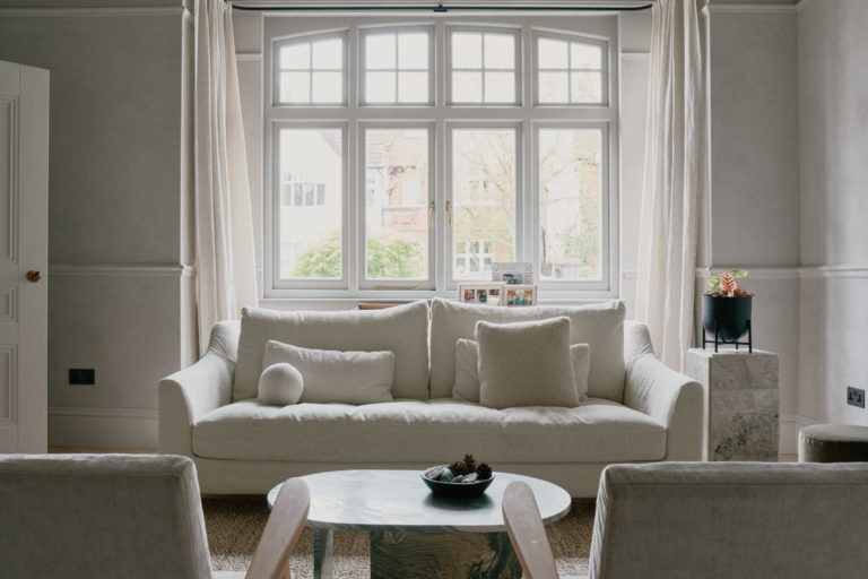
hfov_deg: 61.9
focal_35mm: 30
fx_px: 723
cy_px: 290
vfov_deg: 43.6
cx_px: 434
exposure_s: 1/2.5
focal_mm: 20
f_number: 11
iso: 200
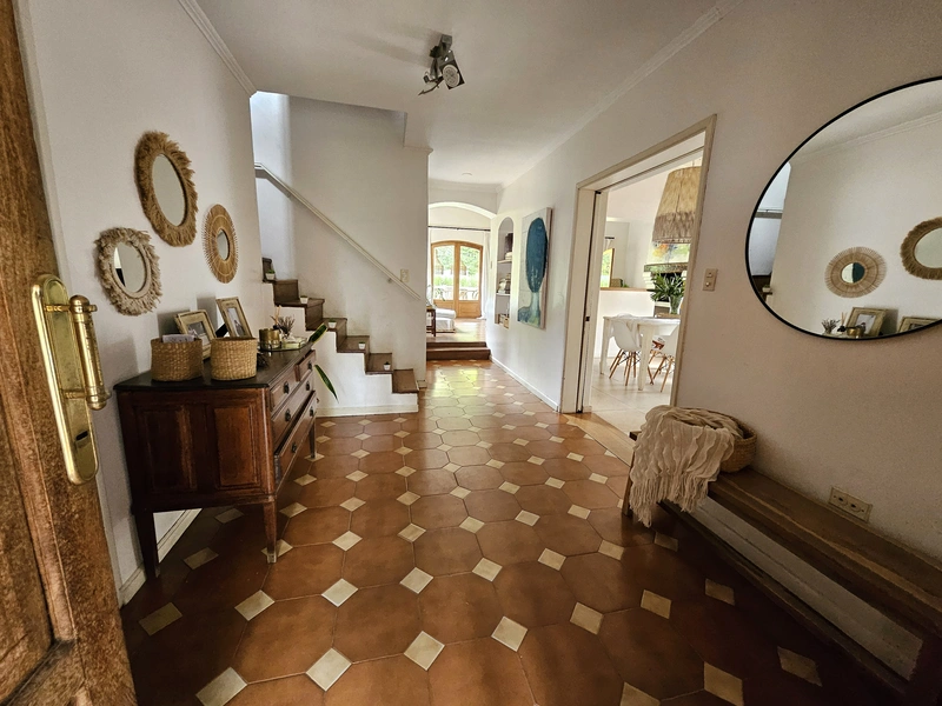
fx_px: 354
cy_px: 353
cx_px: 471
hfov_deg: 106.2
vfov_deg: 89.9
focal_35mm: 13
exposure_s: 1/50
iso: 400
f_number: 2.2
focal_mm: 1.74
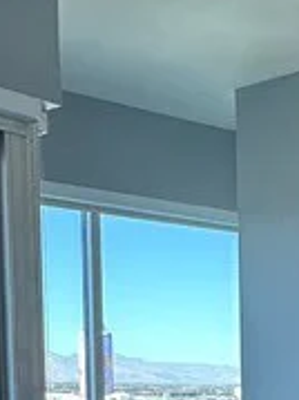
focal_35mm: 80
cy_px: 456
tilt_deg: -3.3
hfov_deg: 17.6
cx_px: 348
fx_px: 922
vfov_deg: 22.8
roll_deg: +1.2
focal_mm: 2.22
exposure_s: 1/120
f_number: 2.2
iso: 100
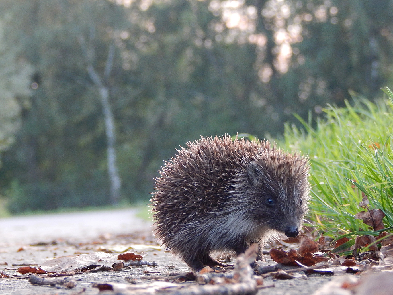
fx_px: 2396
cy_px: 154
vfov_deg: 7.0
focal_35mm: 211
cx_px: 187
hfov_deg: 9.4
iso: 280
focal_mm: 32.8
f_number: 5.3
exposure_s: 1/30
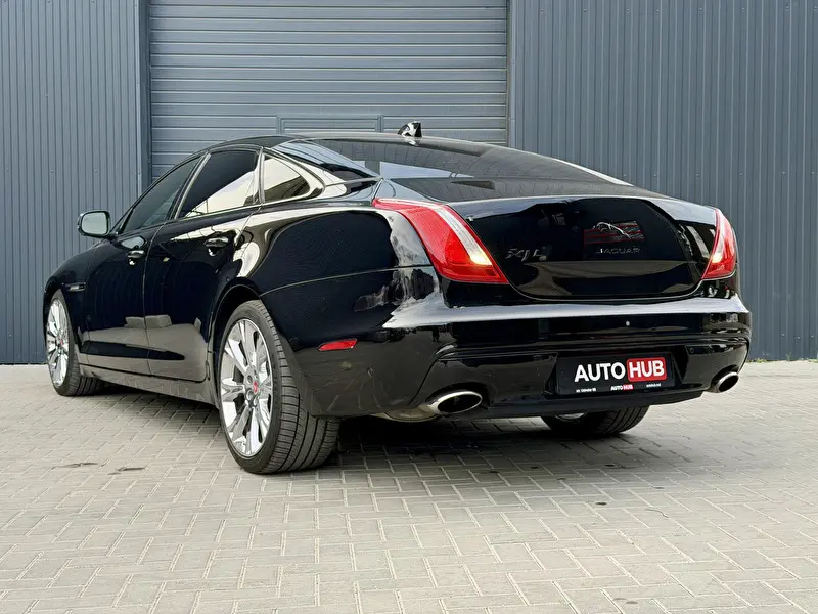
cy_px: 307
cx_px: 409
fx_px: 1134
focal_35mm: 48
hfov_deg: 39.7
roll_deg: +0.0
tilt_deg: -2.2
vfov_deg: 30.3
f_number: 1.78
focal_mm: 6.76
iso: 80
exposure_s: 1/506
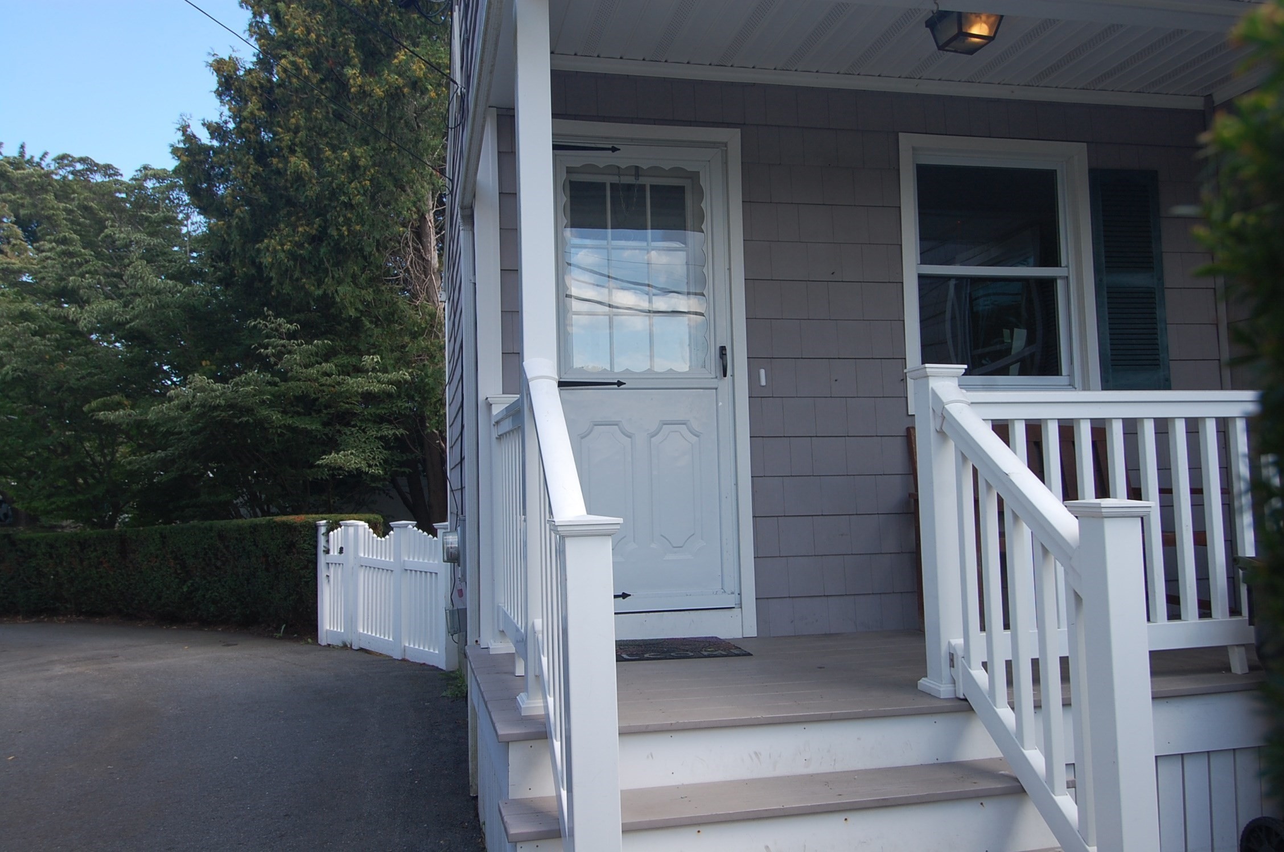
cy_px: 426
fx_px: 961
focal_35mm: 27
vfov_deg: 47.8
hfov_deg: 67.5
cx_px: 642
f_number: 6.3
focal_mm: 18
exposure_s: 1/160
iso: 200
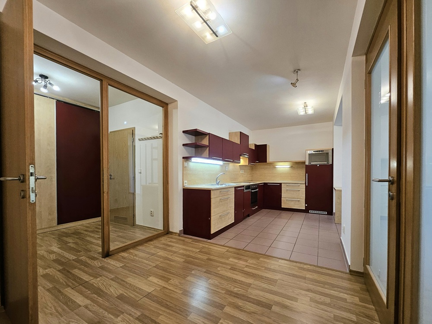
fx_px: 162
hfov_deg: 106.2
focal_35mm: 13
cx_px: 216
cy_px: 162
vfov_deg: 89.9
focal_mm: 1.7
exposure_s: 1/50.3
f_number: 2.2
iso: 160
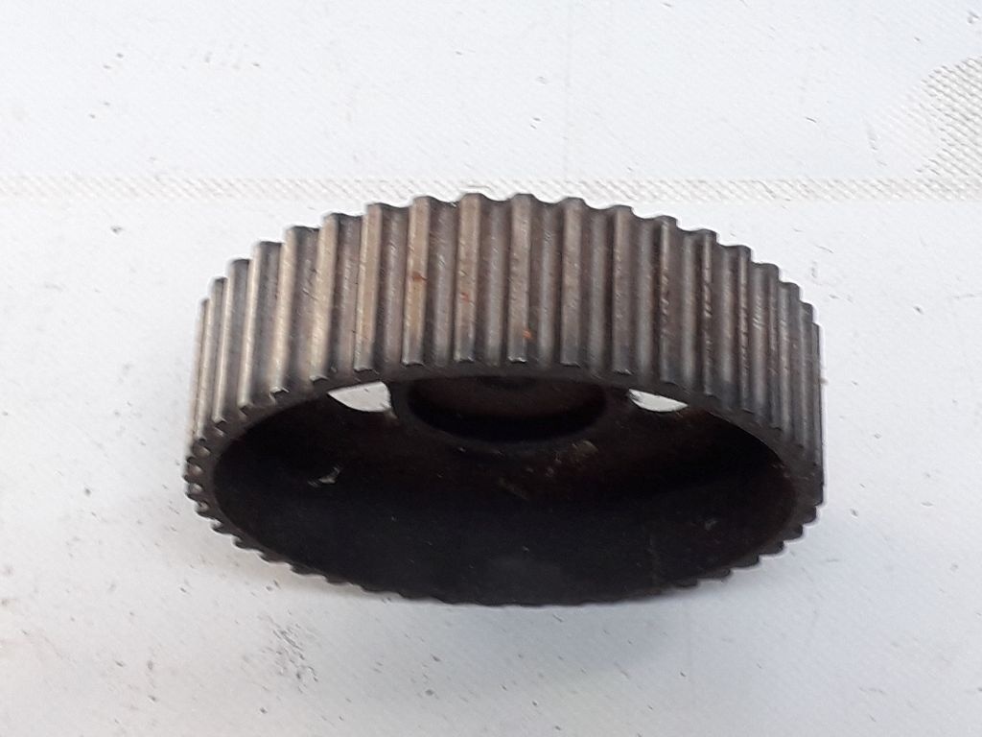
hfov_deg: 65.3
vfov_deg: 51.4
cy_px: 368
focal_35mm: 27
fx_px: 766
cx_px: 491
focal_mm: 3.6
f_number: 1.9
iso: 64
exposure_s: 1/40
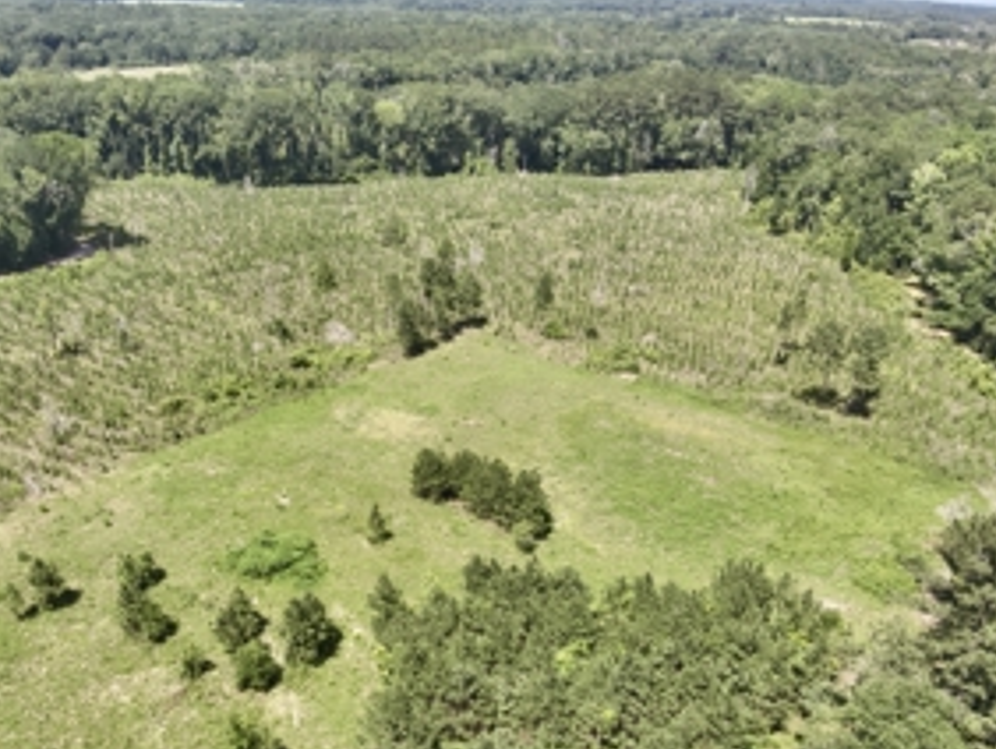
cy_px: 519
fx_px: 979
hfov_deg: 53.4
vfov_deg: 41.1
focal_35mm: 34
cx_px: 385
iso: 100
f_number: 2.8
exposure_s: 1/640
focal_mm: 4.4
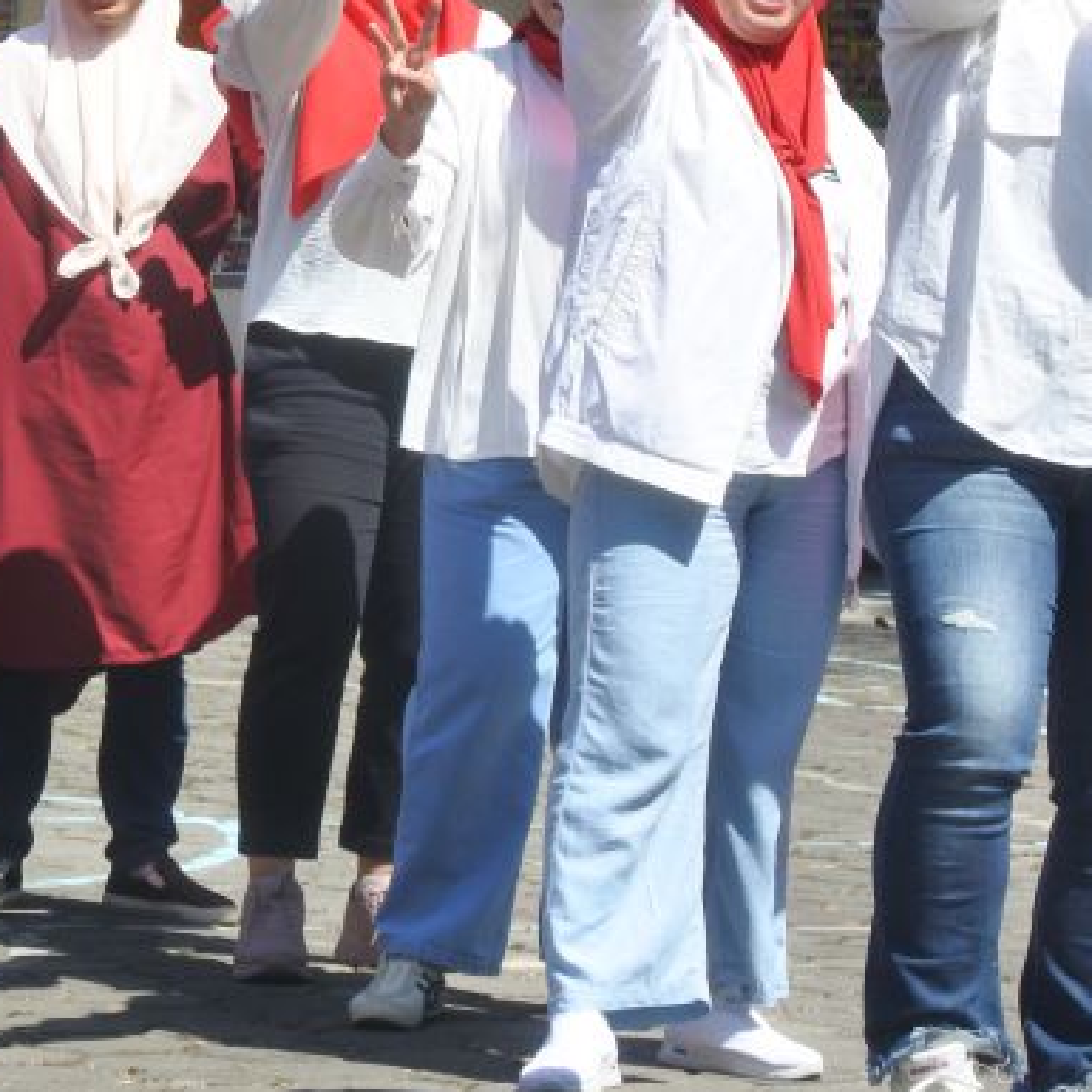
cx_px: -338
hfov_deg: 9.8
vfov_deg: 9.9
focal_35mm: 175
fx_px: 6246
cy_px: -113
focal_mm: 21.4
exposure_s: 1/320
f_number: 7.1
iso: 160
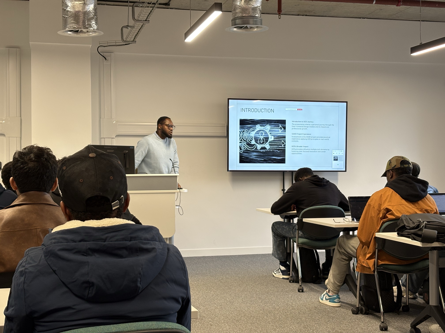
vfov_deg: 28.0
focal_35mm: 52
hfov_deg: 36.8
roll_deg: +0.7
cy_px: 166
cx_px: 222
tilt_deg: +0.5
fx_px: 668
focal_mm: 5.96
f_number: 1.6
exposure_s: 1/50
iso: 64
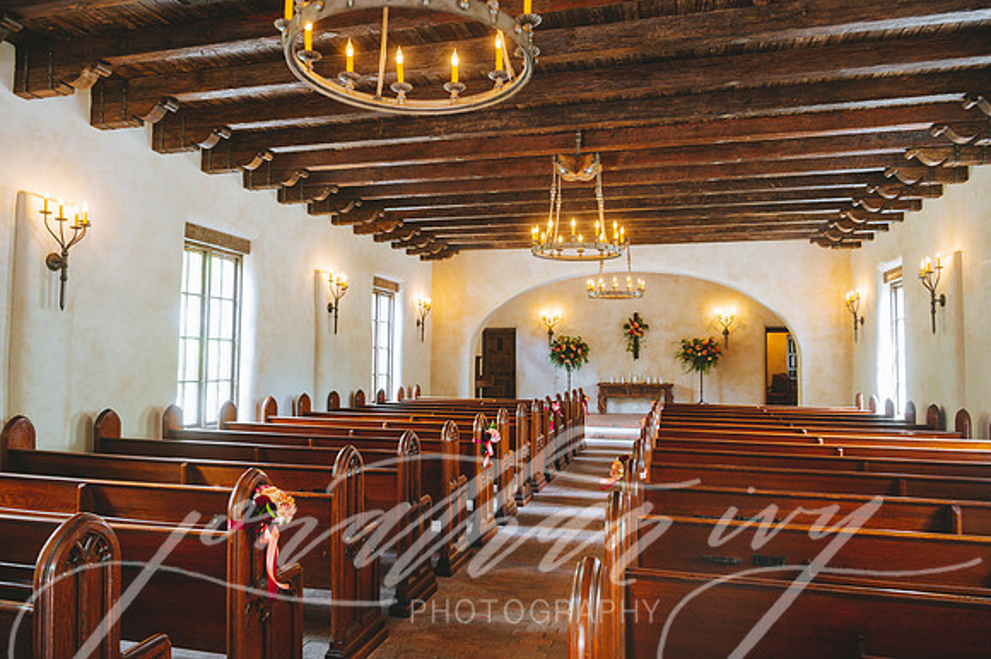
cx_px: 496
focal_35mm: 24
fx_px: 660
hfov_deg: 73.8
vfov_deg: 53.1
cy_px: 330
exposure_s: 1/80
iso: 1000
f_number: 4
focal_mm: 24
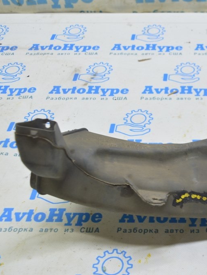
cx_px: 200
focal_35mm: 59
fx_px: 468
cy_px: 137
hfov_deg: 24.0
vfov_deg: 32.8
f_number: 5.6
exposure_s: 1/20
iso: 400
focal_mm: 27
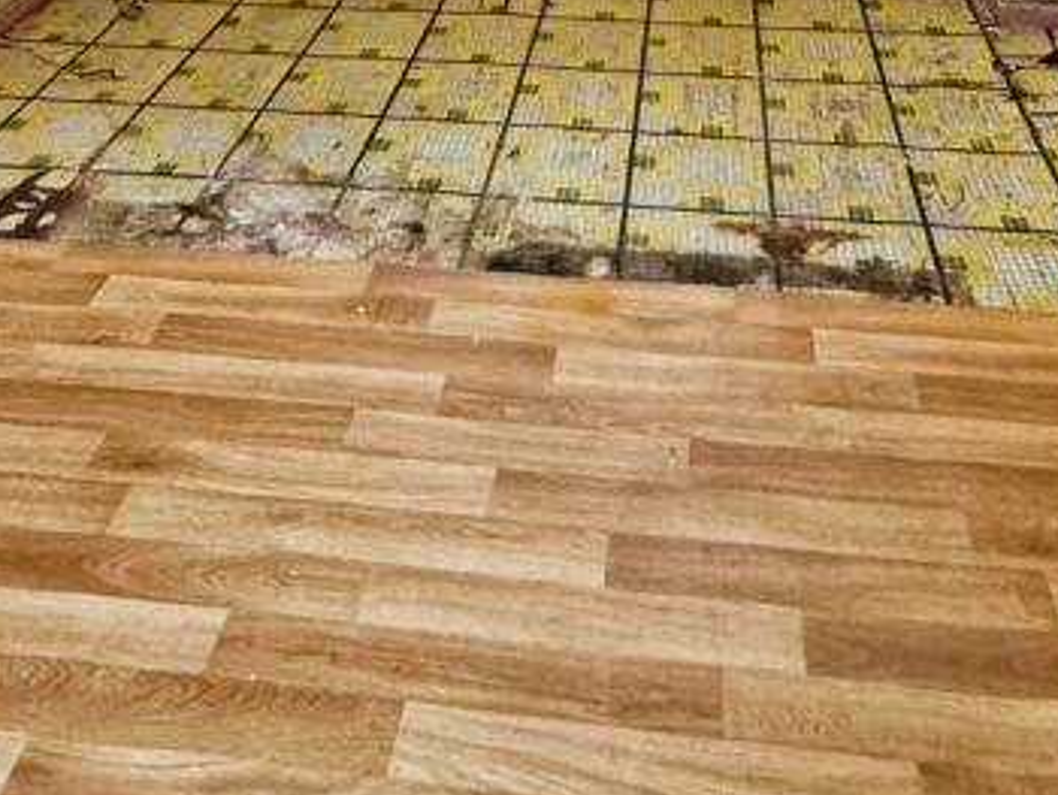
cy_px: -352
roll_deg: +1.8
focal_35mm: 41
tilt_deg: -6.1
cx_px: 517
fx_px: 1254
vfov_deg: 26.8
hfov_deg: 45.7
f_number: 2.2
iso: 250
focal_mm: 2.22
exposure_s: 1/99
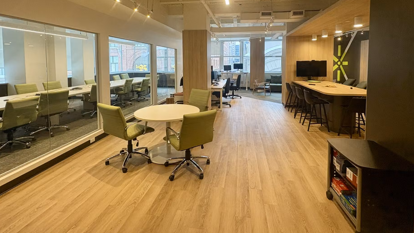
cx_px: 212
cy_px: 72
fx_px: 176
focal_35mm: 16
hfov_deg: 99.3
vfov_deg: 64.8
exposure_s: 1/120
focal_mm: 2.22
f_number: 2.2
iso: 160
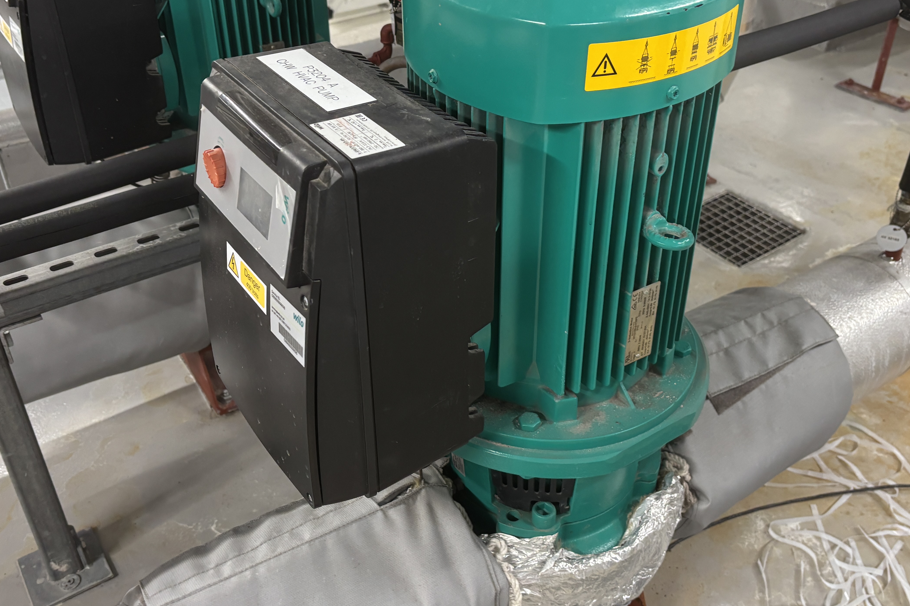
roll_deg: +0.2
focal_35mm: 37
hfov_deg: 51.9
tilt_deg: -32.0
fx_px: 935
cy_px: 277
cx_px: 461
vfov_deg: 35.9
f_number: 1.6
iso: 160
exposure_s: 1/50
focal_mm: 5.96
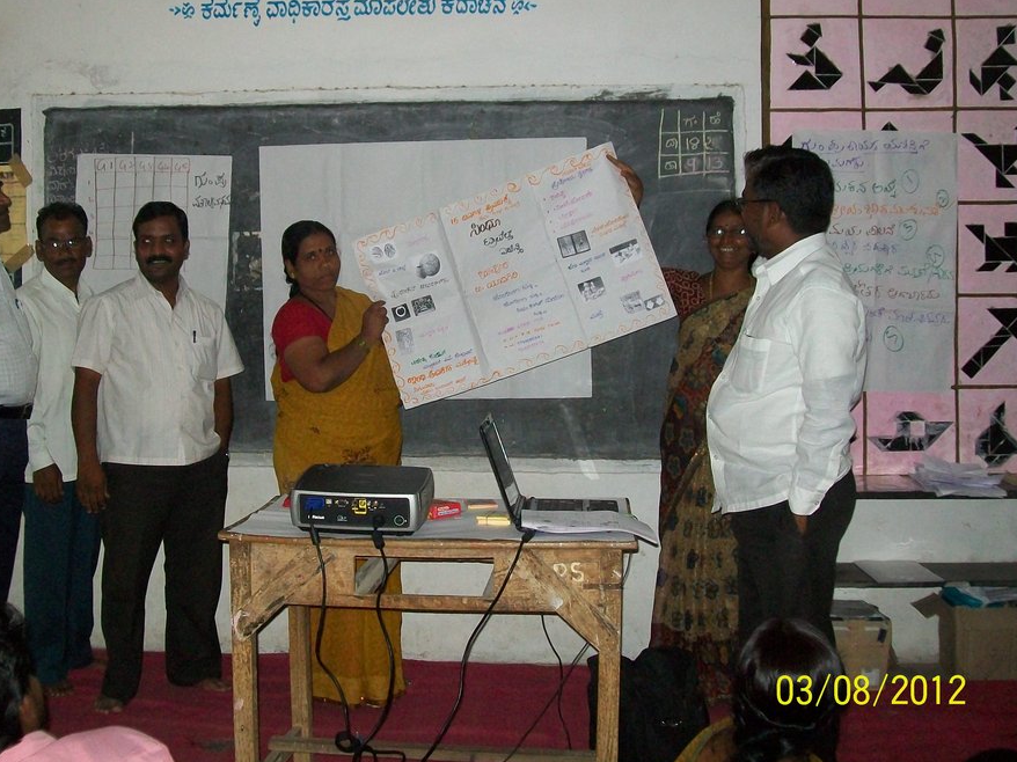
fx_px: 1234
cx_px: 433
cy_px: 345
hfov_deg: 44.7
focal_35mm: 42
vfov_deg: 34.3
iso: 160
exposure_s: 1/60
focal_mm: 6
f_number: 2.7
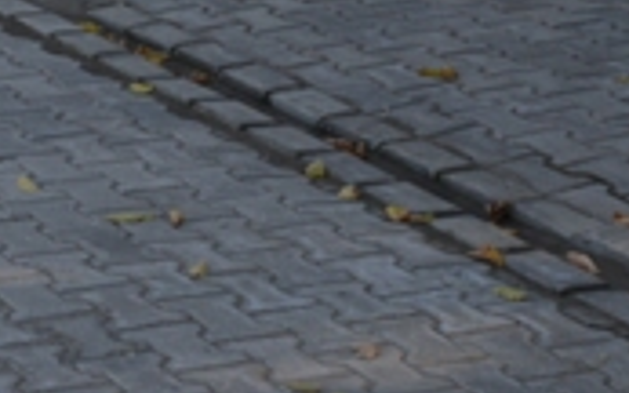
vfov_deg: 7.4
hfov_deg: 12.5
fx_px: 2828
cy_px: -569
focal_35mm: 165
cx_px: -4
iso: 320
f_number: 8
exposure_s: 1/250
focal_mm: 35
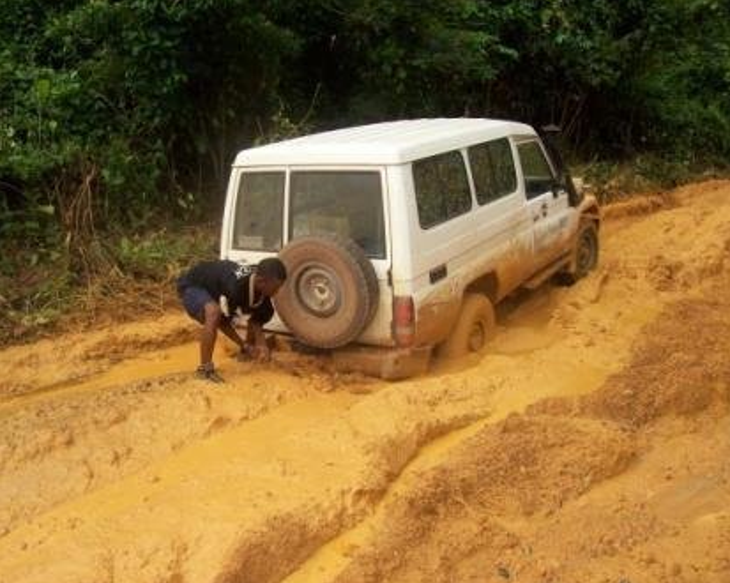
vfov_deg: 41.1
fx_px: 777
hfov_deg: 50.2
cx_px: 336
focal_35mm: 36
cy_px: 292
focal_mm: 5.6
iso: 140
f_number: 5.1
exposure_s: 1/485
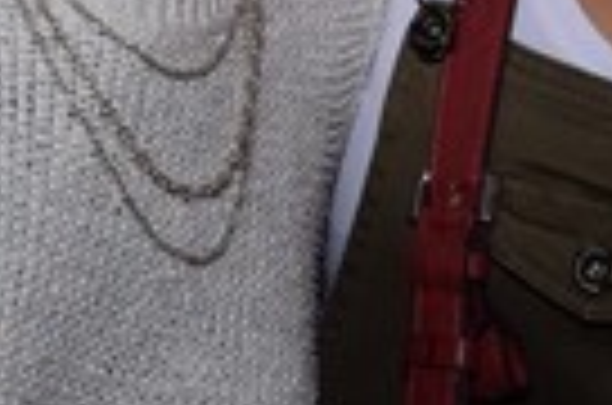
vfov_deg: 6.6
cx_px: 634
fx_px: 3460
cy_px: -160
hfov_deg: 10.0
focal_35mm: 204
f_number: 5
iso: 800
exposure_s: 1/8
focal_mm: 18
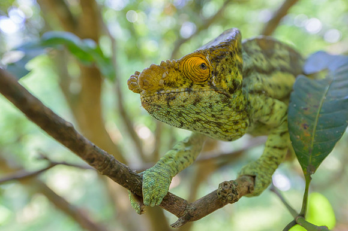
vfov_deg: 44.2
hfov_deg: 62.9
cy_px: 100
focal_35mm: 29
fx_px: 285
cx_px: 174
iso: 1000
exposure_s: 1/250
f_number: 4
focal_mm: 24
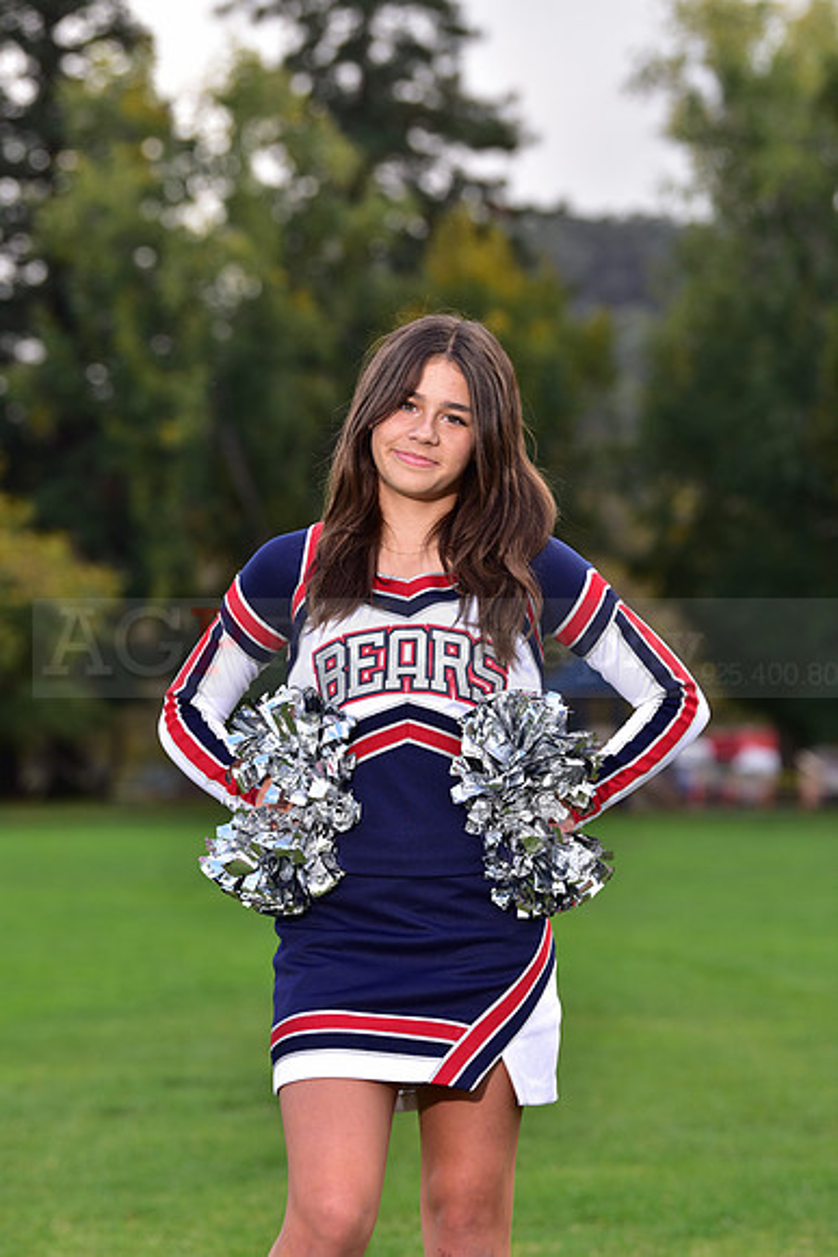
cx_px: 419
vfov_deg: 17.1
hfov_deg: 11.4
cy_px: 628
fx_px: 4187
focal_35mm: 120
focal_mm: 120
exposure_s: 1/250
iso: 200
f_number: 4.5
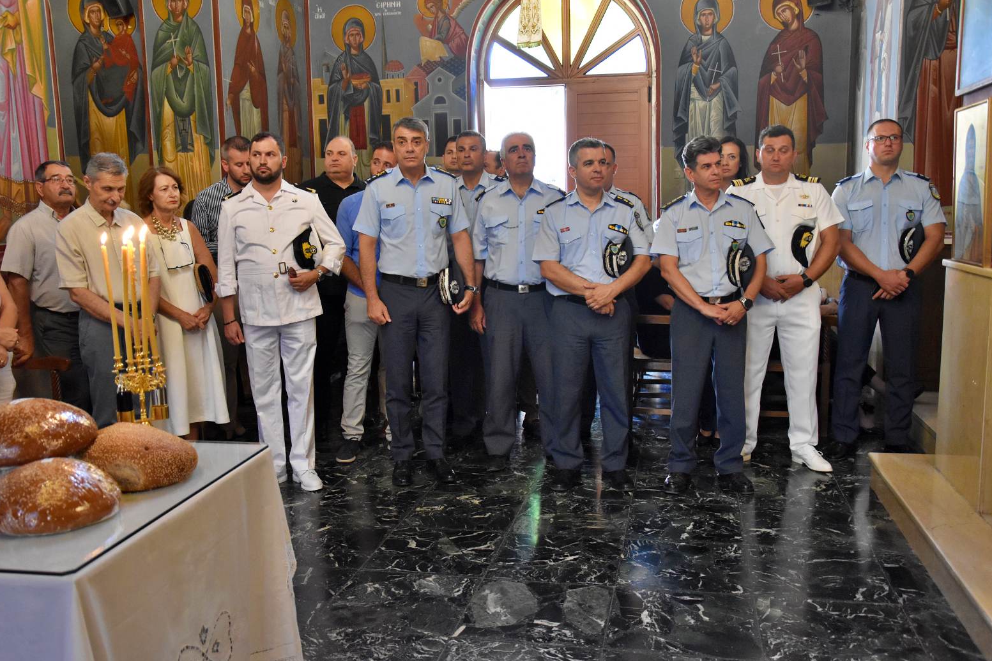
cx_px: 485
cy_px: 339
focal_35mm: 34
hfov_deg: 55.8
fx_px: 937
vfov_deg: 38.9
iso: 2800
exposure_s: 1/60
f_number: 3.8
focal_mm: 22
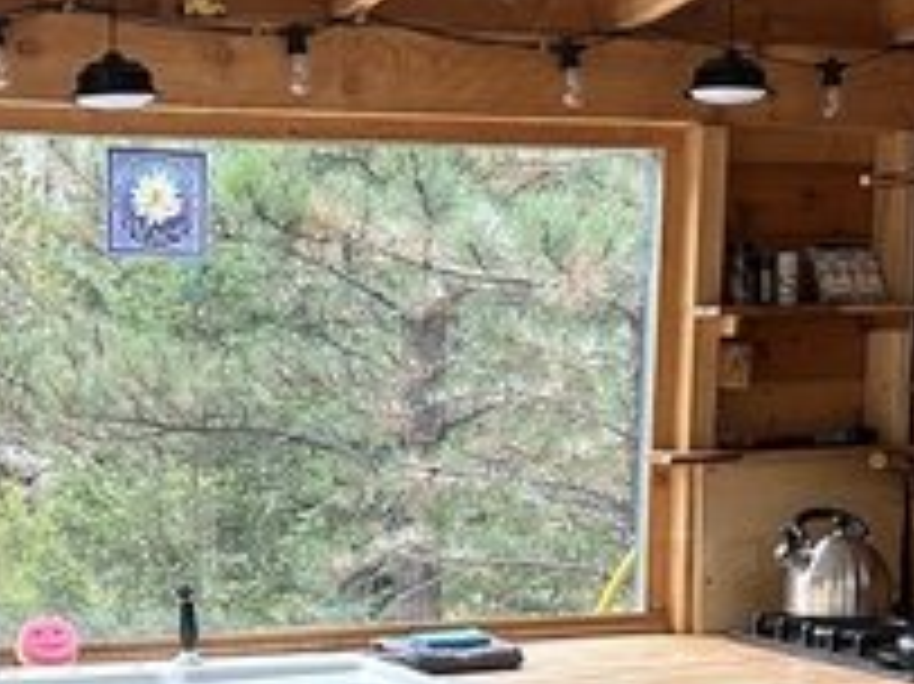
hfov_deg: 23.6
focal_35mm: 82
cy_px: 662
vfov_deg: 17.6
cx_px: 239
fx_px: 2164
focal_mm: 5.7
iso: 100
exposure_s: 1/121
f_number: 1.5
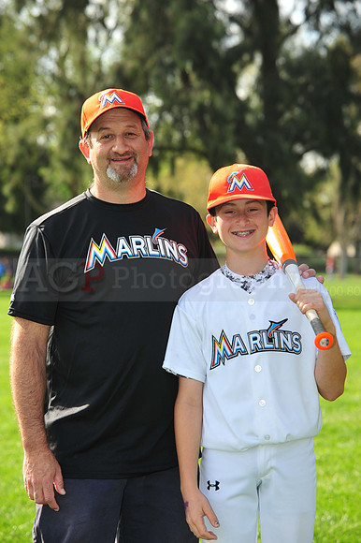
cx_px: 180
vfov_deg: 15.8
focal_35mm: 130
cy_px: 272
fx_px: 1958
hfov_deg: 10.5
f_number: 7.1
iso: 200
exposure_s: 1/320
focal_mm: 130
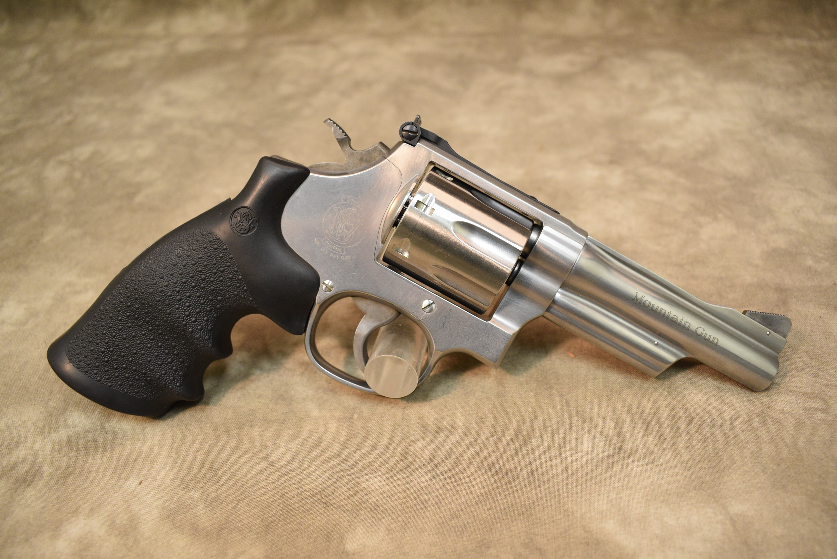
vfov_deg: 43.7
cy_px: 280
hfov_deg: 61.9
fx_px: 698
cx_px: 418
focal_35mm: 30
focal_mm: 20
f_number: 4.5
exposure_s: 1/60
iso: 800
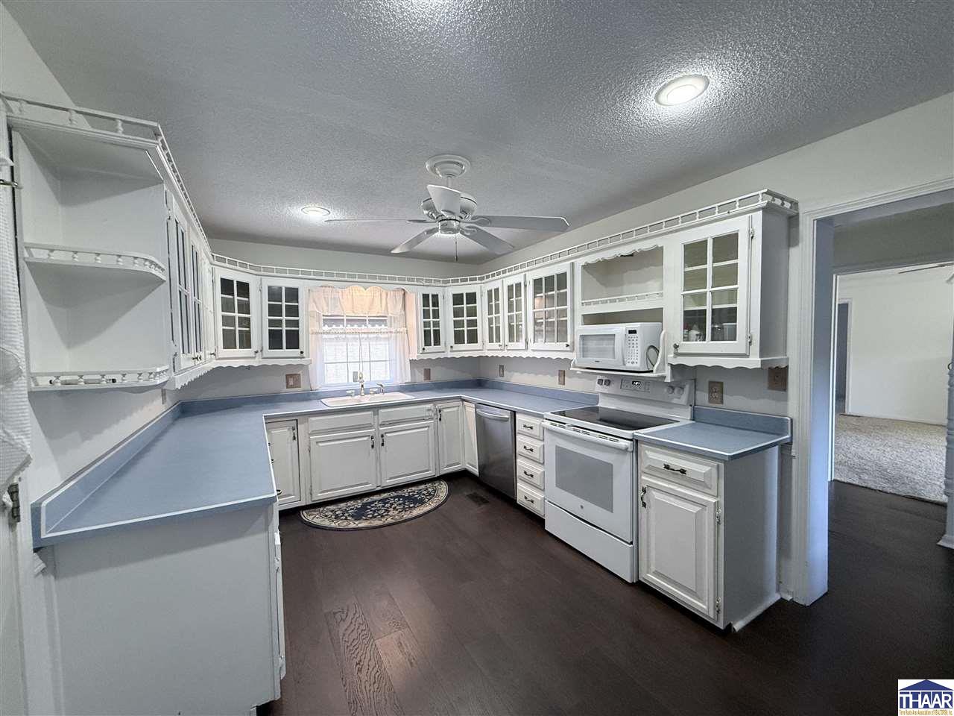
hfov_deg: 102.1
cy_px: 358
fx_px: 386
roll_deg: +1.7
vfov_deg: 85.7
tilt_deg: -2.6
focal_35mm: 14
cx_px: 477
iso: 320
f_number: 2.2
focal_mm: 2.22
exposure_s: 1/120
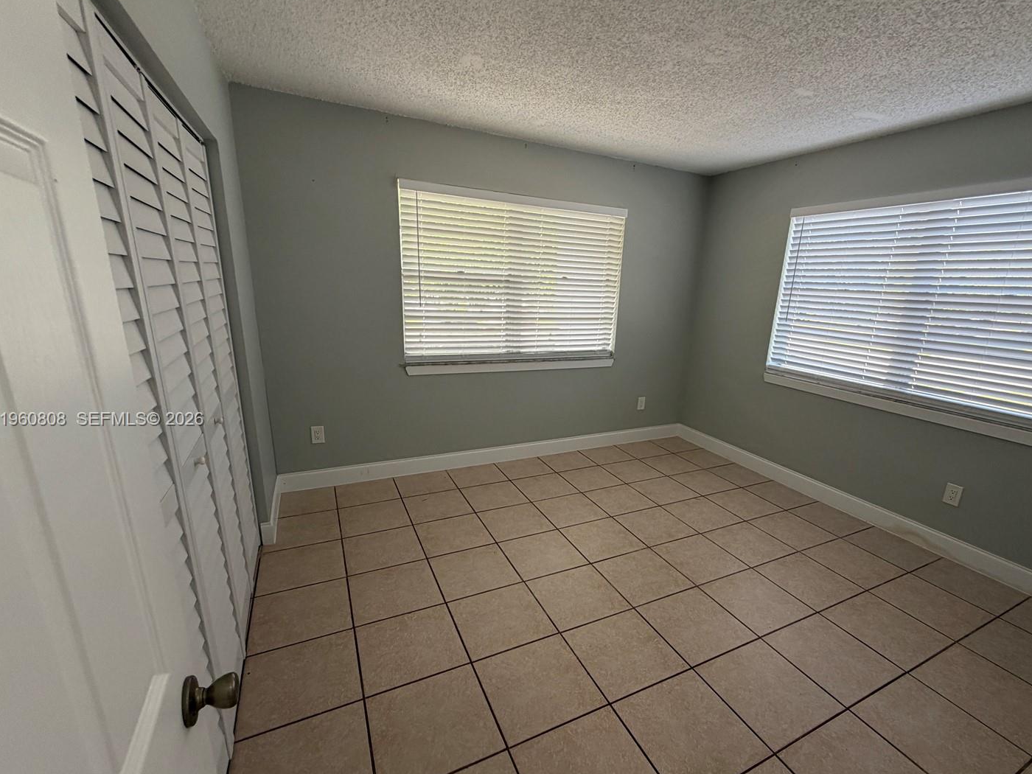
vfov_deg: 77.9
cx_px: 564
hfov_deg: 94.2
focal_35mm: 16
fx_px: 477
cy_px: 420
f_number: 2.2
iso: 100
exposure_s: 1/121
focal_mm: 2.22
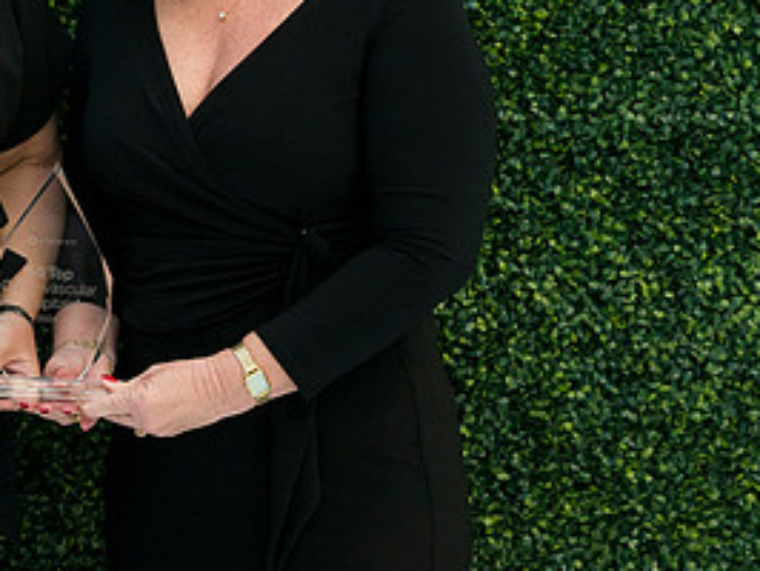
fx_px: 2439
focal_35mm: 111
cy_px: 81
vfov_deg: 13.3
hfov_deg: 17.4
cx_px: 51
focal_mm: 53
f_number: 5
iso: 400
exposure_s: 1/160
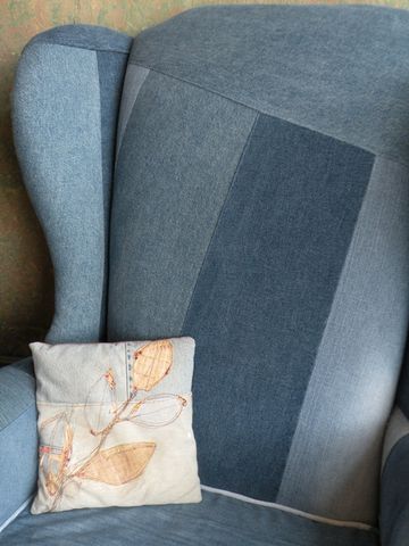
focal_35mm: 42
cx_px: 204
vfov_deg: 44.8
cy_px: 273
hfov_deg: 34.3
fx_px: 662
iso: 179
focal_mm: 7.4
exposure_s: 1/60
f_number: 3.2
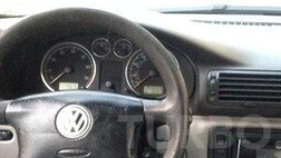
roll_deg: -2.4
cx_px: 232
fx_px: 701
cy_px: 132
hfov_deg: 22.3
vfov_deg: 12.8
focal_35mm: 94
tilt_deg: -16.2
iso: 500
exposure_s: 1/15
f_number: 2.4
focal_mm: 4.12
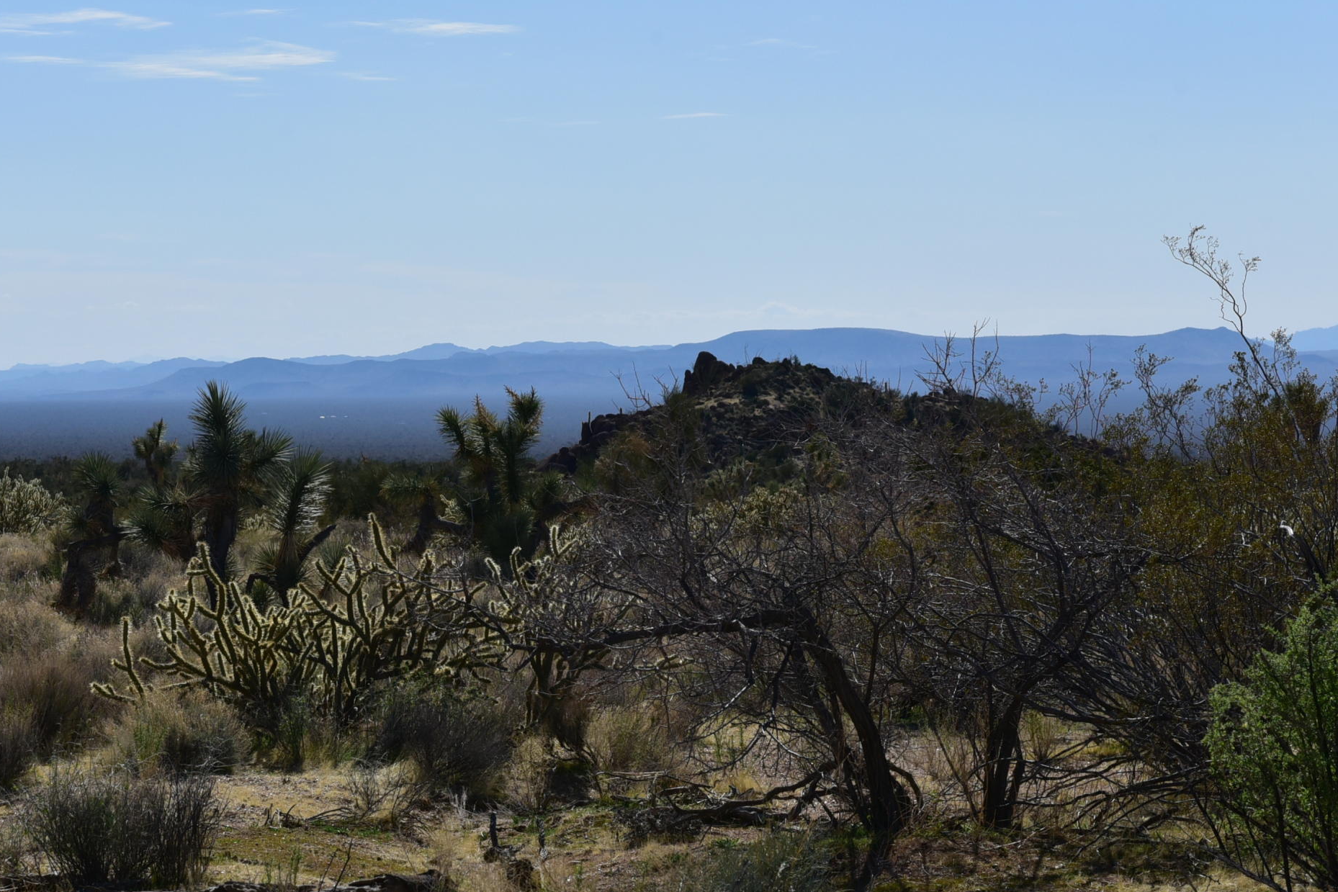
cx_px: 345
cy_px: 447
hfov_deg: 18.0
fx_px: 4200
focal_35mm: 113
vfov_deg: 12.1
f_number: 11
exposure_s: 1/2000
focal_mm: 70
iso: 800
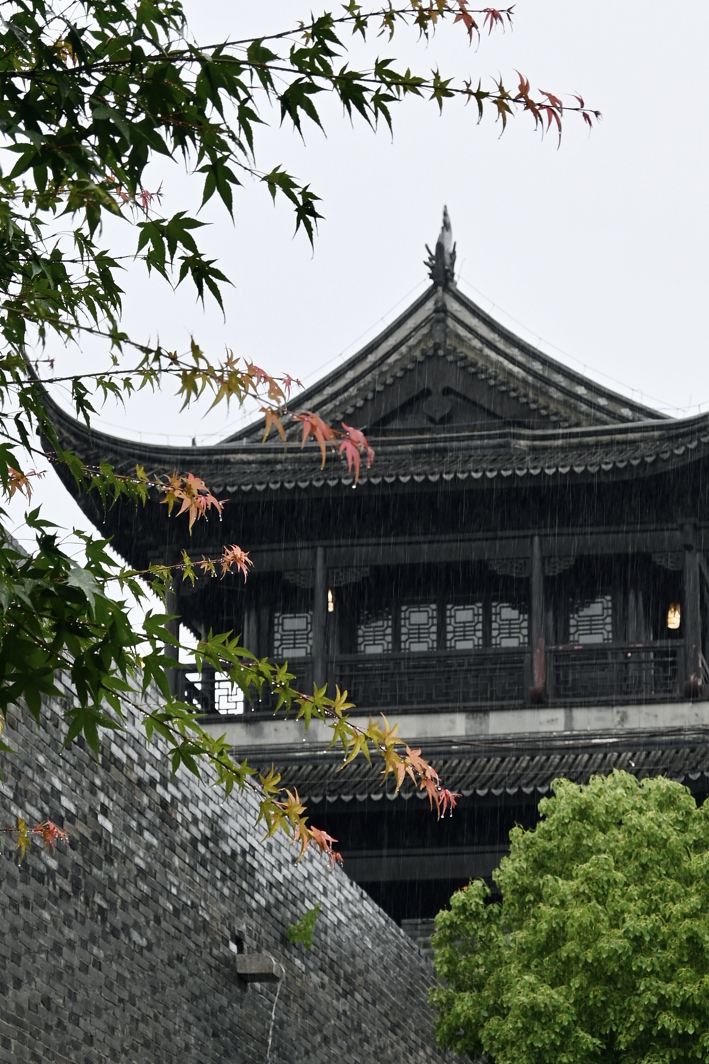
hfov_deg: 18.2
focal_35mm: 75
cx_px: 354
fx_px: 2215
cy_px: 532
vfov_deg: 27.0
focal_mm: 50
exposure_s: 1/80
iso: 160
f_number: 6.3
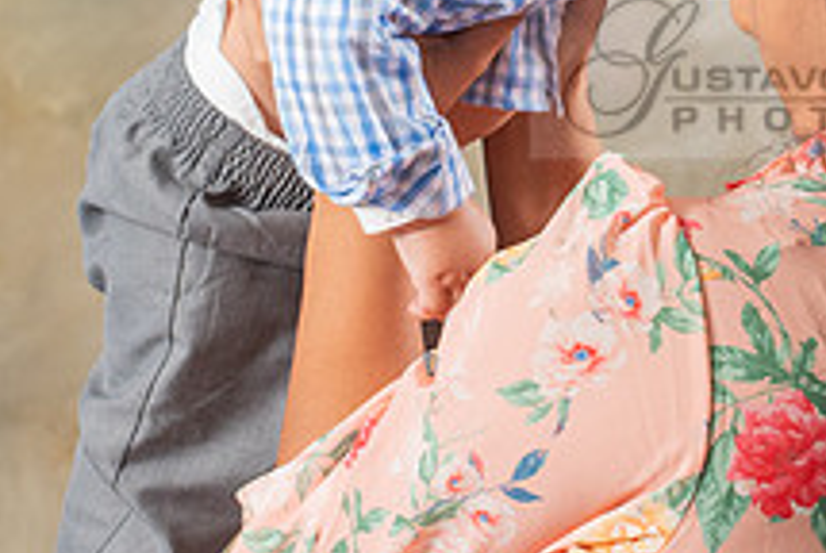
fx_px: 11396
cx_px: 579
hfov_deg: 4.2
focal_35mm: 496
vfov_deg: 2.8
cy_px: 47
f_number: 5.6
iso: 200
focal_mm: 98
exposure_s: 1/125
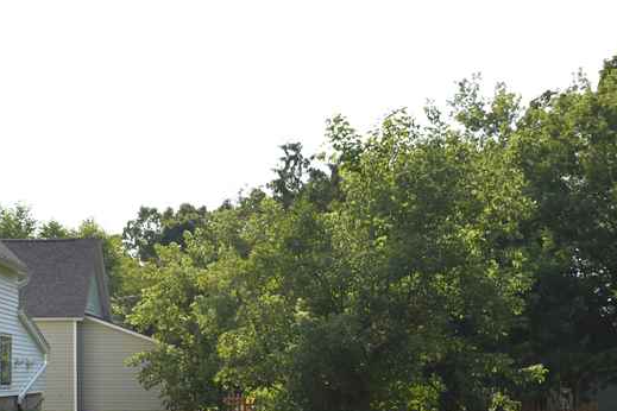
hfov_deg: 27.3
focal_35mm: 74
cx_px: 275
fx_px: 1268
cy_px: 403
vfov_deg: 18.0
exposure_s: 1/640
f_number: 3.5
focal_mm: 20
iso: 100
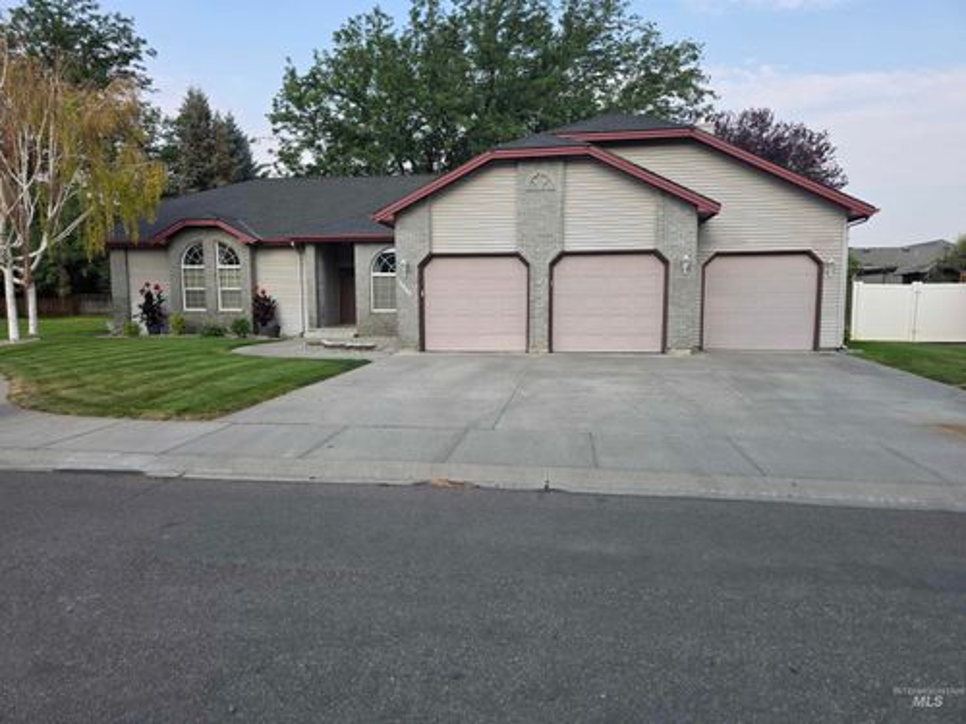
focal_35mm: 23
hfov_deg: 73.9
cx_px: 483
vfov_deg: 58.9
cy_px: 362
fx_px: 642
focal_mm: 6.3
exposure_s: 1/2071
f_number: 1.7
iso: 80
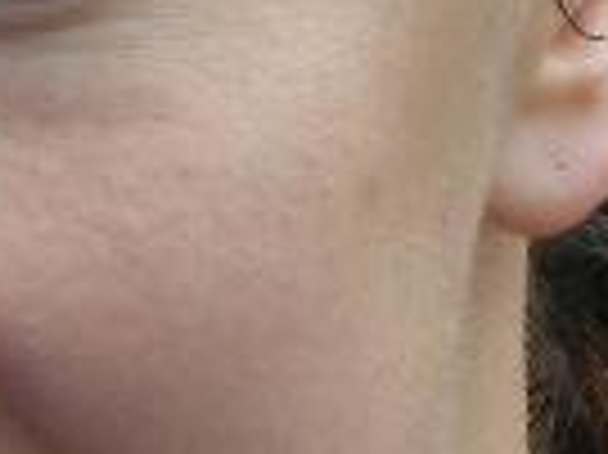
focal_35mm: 768
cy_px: 175
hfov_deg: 2.6
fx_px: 13477
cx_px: 81
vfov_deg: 1.9
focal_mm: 21.5
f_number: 4.7
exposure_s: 1/63.7
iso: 65
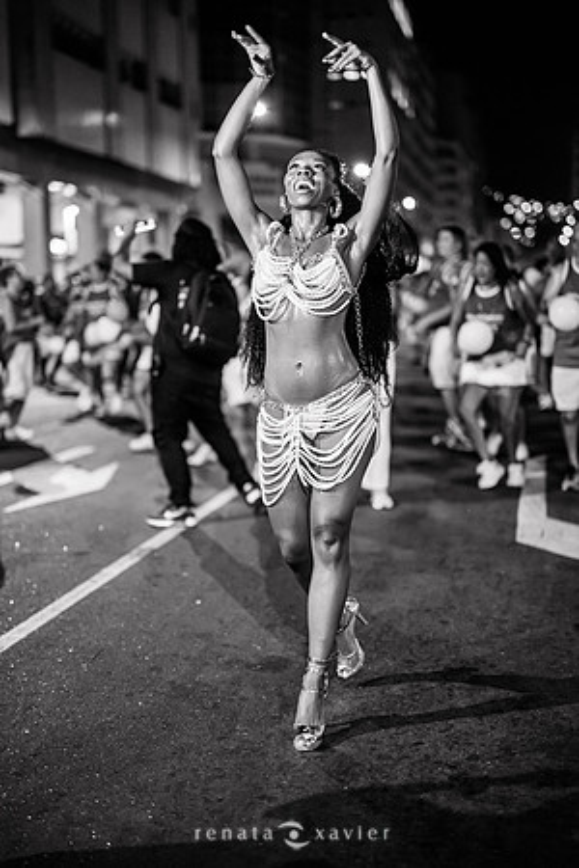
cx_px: 290
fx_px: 1206
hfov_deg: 27.0
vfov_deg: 39.6
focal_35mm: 50
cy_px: 434
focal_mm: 50
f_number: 1.2
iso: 2000
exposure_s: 1/320
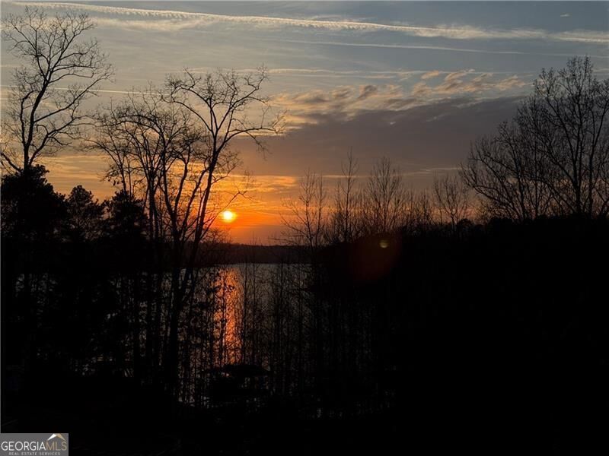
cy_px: 228
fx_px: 844
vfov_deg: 30.3
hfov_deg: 39.7
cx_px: 304
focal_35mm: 48
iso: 64
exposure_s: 1/8772
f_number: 1.78
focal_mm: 6.76
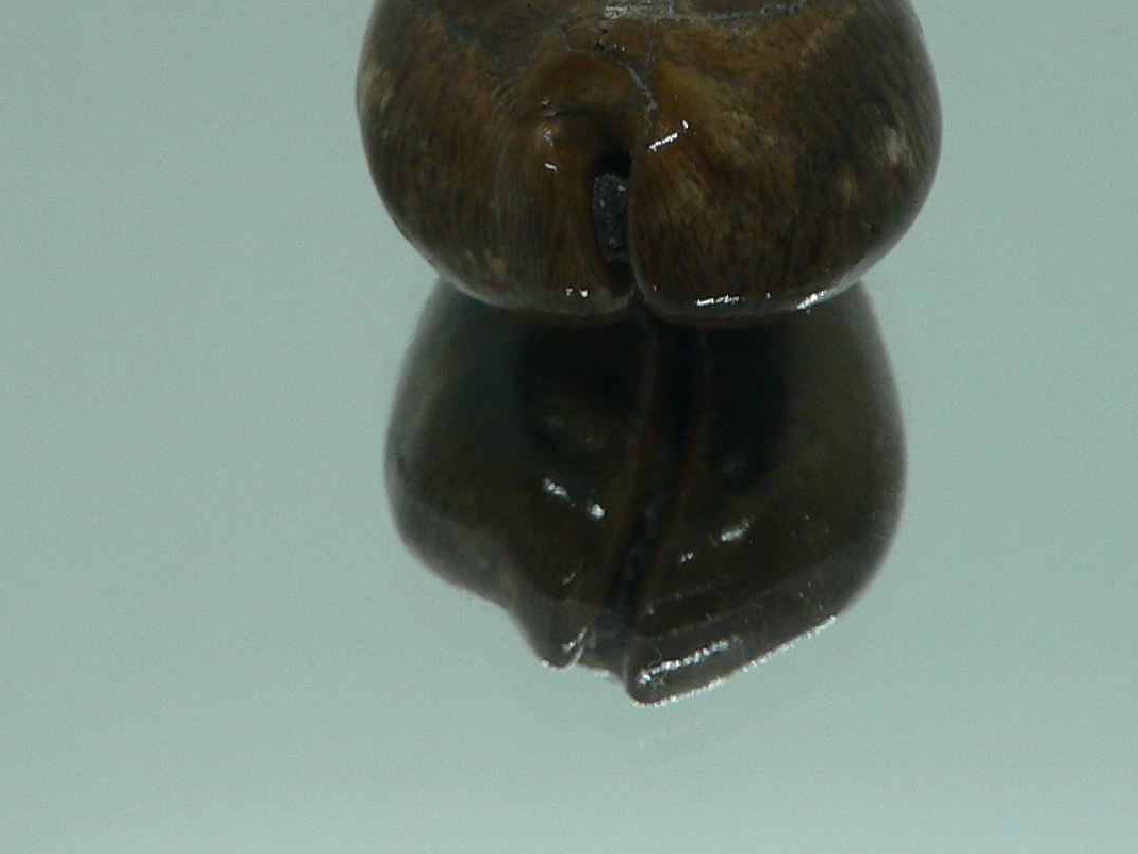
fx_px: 2170
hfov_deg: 29.3
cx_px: 696
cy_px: 142
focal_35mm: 66
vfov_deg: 21.9
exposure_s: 1/60
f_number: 2.8
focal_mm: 4.6
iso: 80
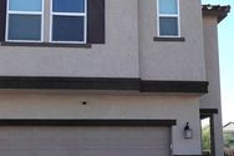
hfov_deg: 31.4
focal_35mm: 64
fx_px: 416
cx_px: 112
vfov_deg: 21.2
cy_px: 78
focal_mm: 9.4
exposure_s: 1/125
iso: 125
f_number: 10
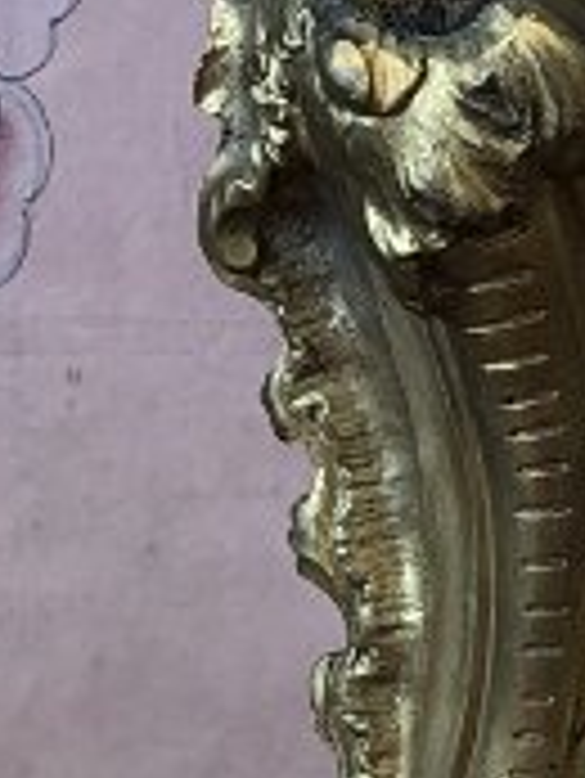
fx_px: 4366
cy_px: -256
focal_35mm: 194
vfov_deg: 10.0
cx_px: 558
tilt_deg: -2.9
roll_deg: +1.1
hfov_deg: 7.6
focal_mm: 4
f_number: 1.8
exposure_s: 1/20
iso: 40
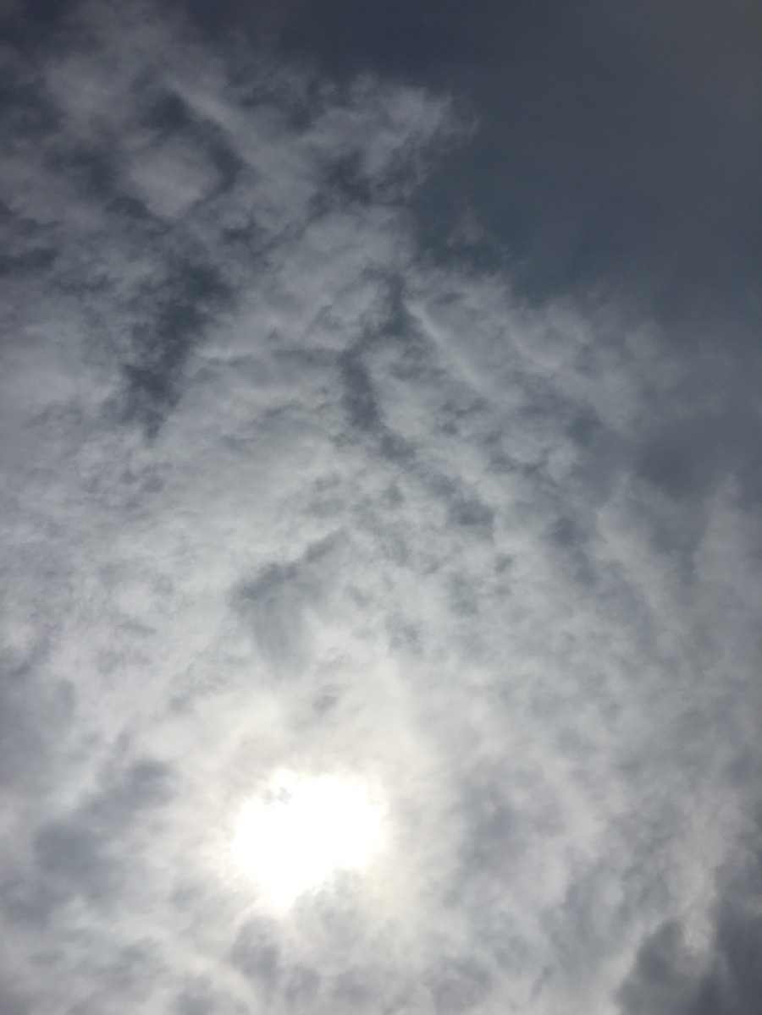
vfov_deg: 61.7
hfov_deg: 48.2
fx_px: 851
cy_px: 508
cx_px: 381
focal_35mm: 29
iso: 25
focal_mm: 4.15
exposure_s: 1/10989
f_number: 2.2
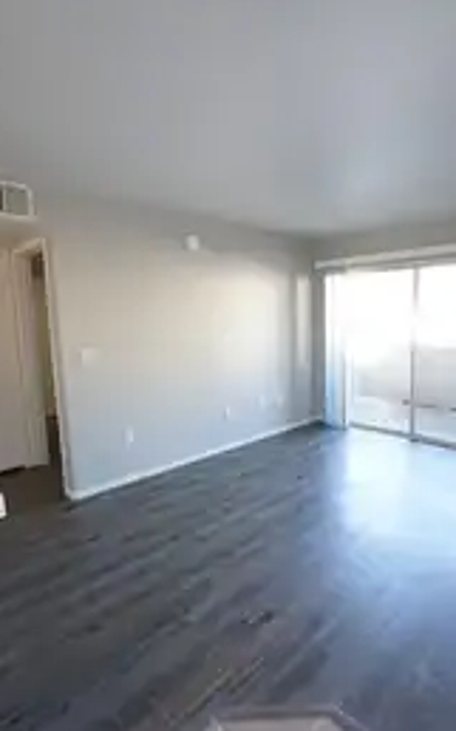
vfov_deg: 88.0
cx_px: 297
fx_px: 378
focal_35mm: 19
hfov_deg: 60.9
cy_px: 367
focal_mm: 12
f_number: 7.1
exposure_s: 1/125
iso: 5000
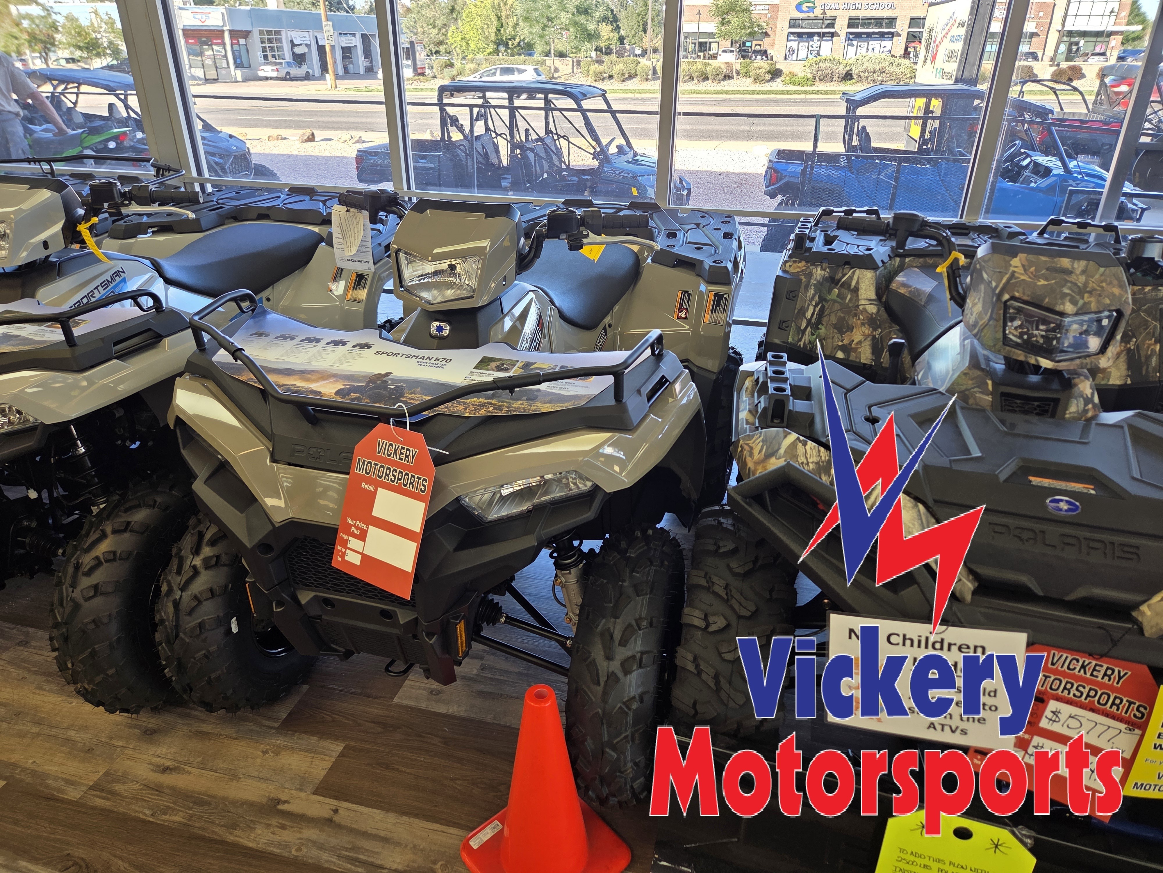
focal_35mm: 23
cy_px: 436
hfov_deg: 73.9
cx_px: 582
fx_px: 773
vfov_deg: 58.9
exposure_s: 1/120
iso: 40
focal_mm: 5.4
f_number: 1.8
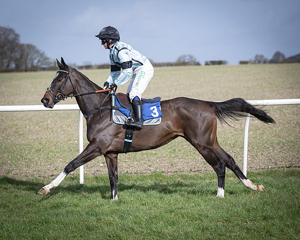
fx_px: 1497
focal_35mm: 169
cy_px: 139
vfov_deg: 9.2
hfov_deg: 11.4
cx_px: 121
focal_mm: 120
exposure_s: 1/2000
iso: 200
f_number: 4
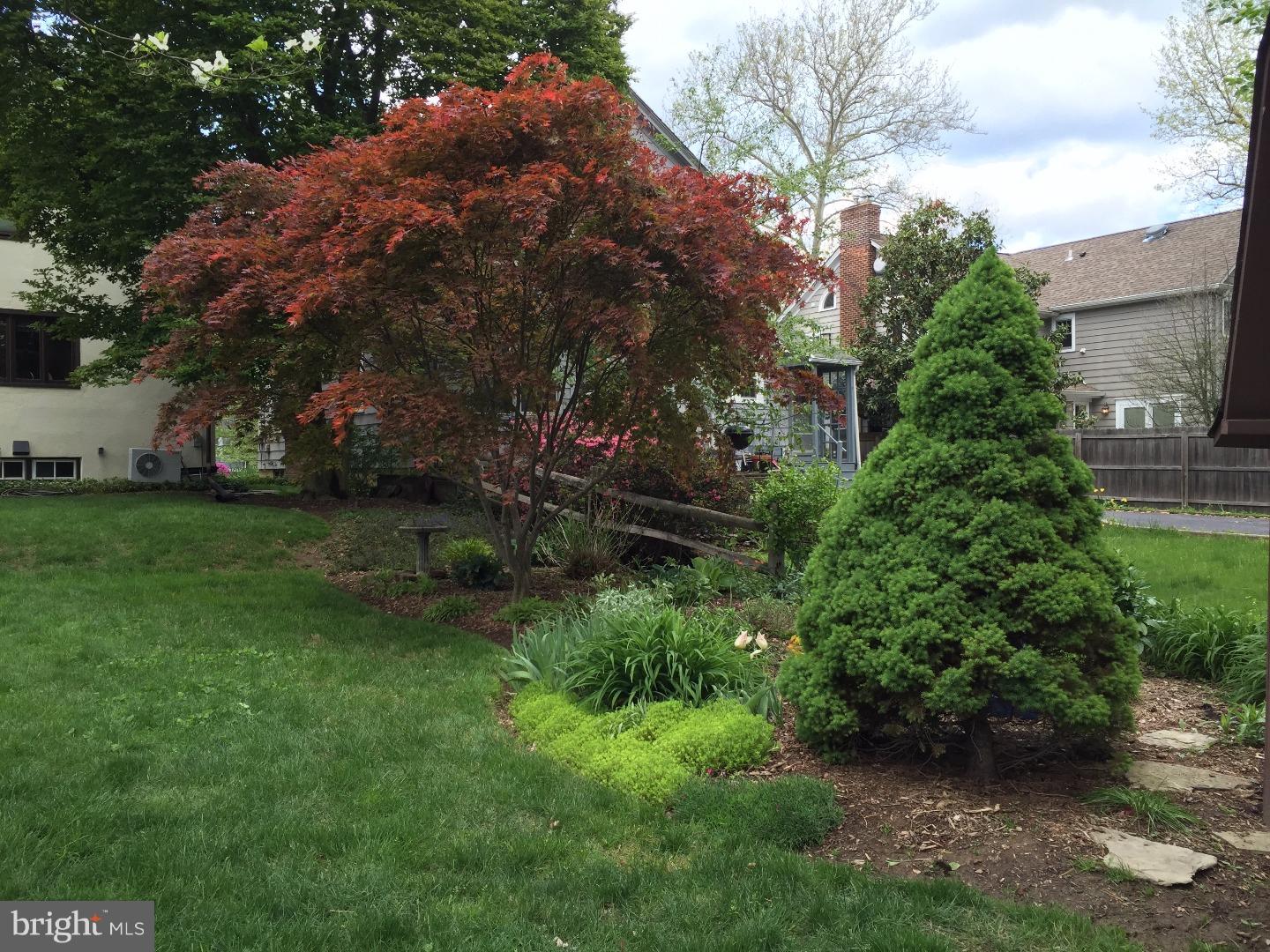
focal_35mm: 29
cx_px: 635
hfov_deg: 61.7
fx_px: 1064
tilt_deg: +0.2
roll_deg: +0.2
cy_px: 476
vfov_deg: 48.2
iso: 32
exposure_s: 1/311
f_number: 2.2
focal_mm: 4.15
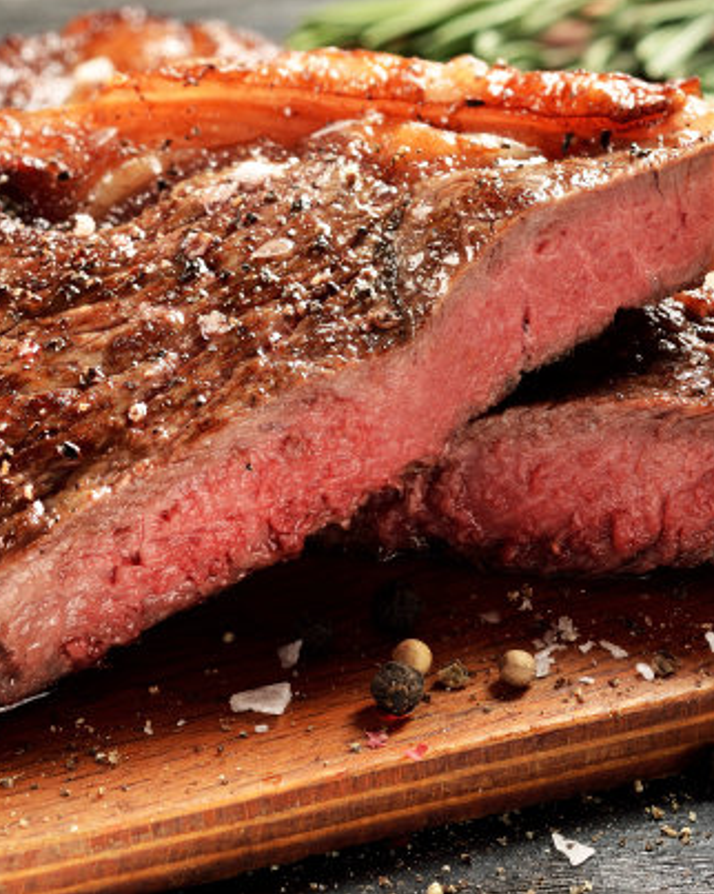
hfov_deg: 12.0
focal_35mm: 128
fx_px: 3384
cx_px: 242
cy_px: 447
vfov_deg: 15.0
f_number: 9
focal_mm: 60
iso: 100
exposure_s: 1/160
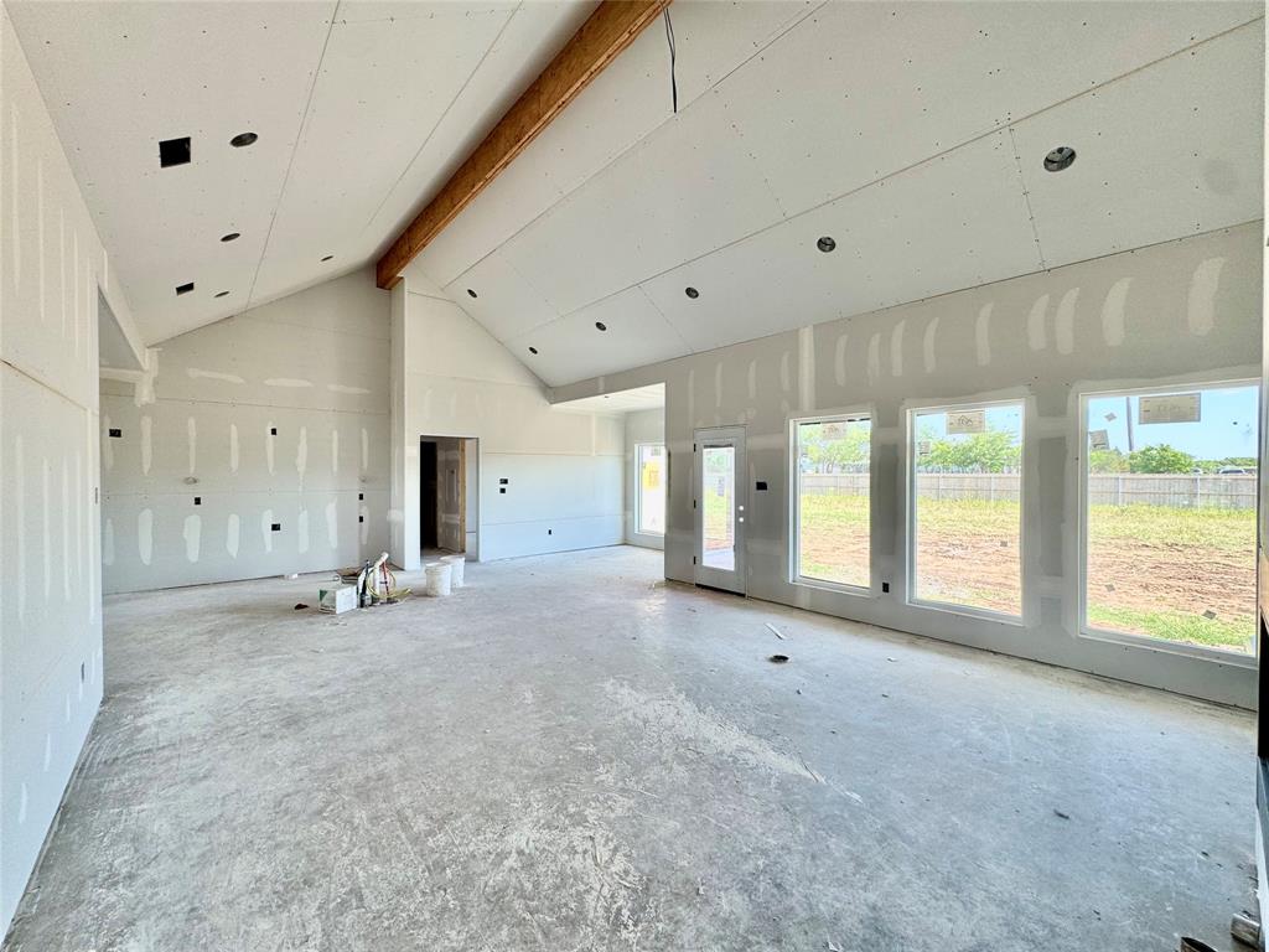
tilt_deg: -0.5
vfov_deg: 85.7
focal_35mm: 14
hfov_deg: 102.1
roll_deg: -0.1
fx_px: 513
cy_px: 476
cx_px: 634
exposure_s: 1/99
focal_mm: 2.22
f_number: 2.2
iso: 50
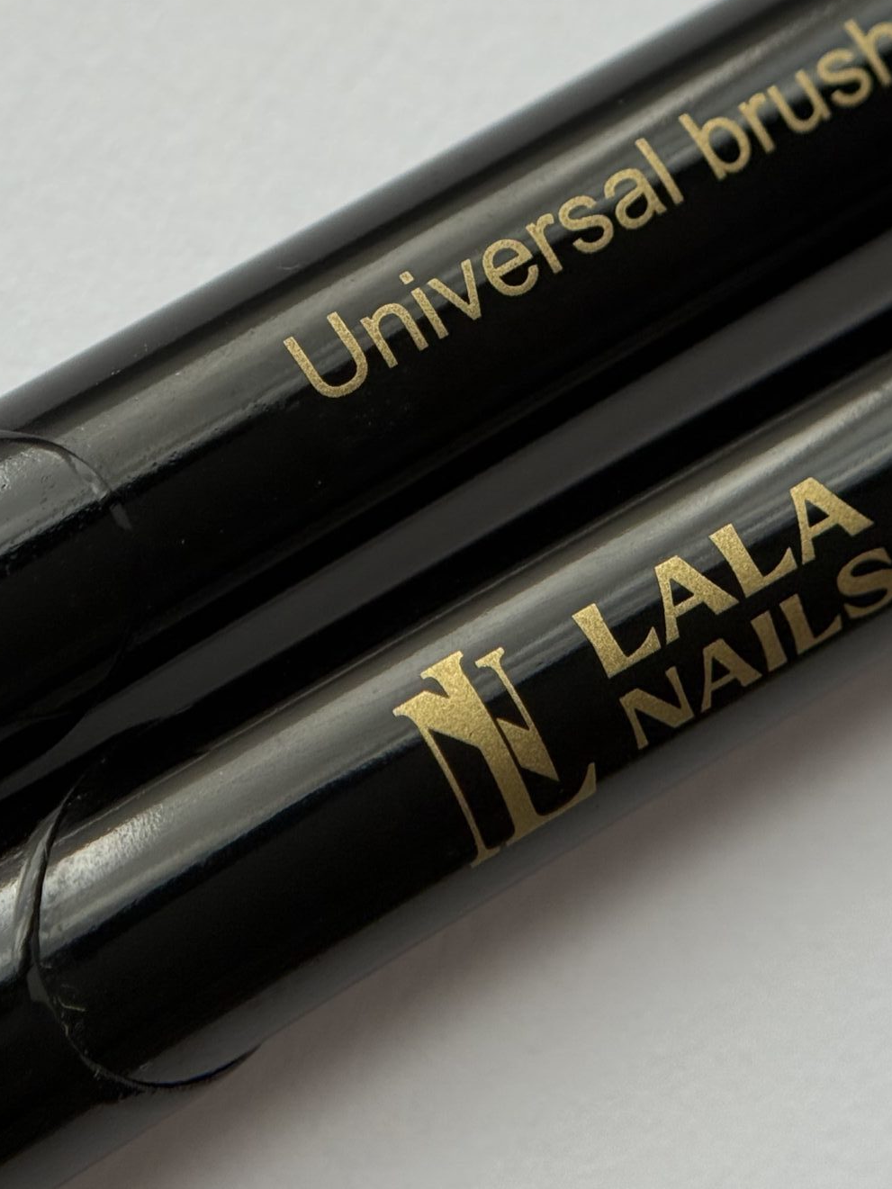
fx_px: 3195
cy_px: 347
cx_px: 579
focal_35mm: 93
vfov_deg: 21.0
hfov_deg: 15.9
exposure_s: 1/1642
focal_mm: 6.76
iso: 80
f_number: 1.78
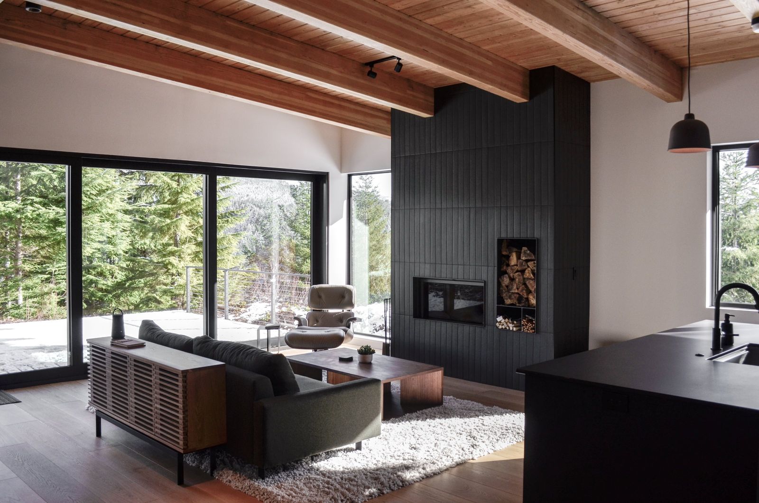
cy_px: 252
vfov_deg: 43.4
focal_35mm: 30
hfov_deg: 62.0
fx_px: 631
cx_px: 380
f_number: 6.3
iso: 200
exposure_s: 1/160
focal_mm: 20
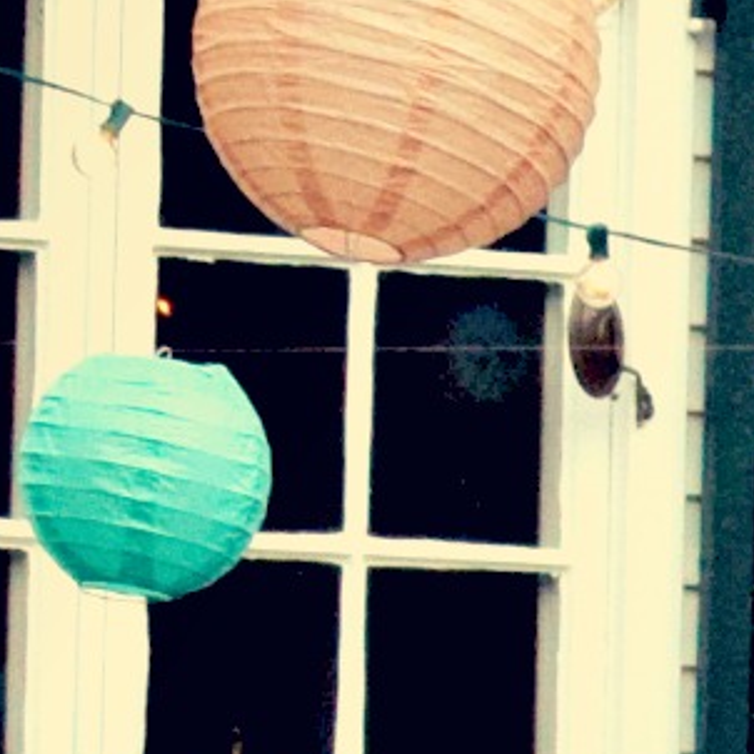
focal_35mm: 490
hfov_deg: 3.5
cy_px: 1818
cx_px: 2230
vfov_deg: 3.5
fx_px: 12067
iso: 800
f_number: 10
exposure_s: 1/320
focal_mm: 35
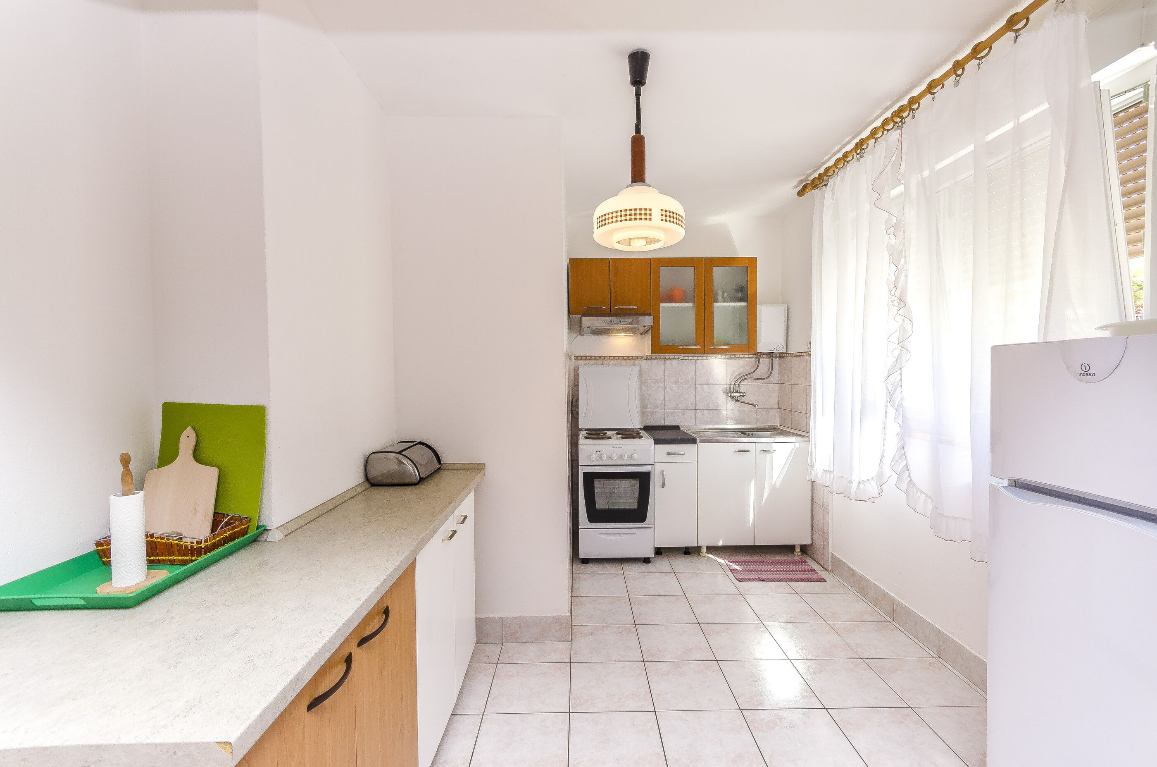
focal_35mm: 15
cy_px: 384
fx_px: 481
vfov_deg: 77.1
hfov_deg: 100.5
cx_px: 578
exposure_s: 1/80
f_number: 8
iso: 100
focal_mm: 10
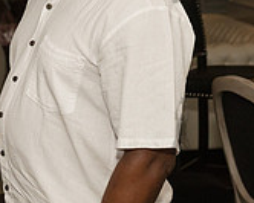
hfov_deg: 13.7
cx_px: -17
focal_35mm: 138
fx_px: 1038
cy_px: 50
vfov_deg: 11.2
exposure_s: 1/640
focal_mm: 42
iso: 1600
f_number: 4
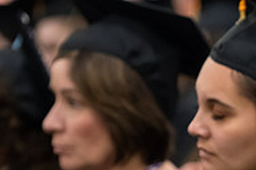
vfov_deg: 3.4
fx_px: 2849
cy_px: 190
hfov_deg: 5.1
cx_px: 384
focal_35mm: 401
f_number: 3.2
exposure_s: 1/200
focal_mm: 130
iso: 3200
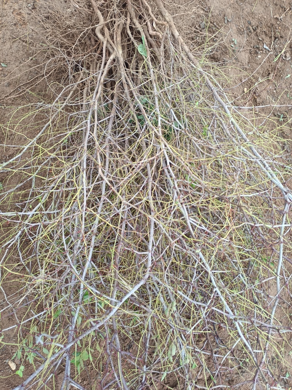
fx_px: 292
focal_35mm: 26
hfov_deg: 53.1
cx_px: 146
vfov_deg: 67.3
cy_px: 195
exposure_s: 1/100
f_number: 1.8
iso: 179
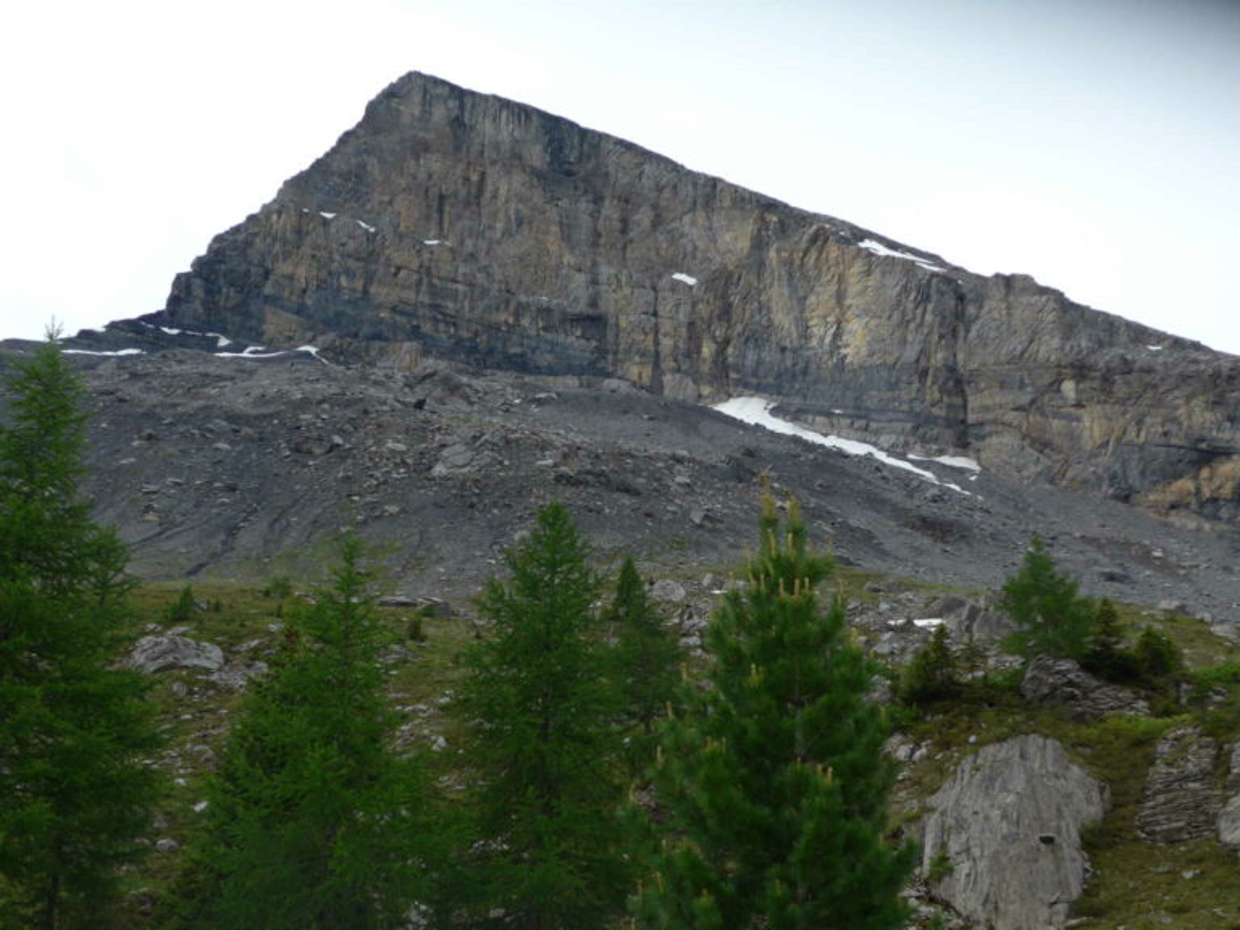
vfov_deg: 28.0
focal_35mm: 52
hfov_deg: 36.8
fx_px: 1863
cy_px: 465
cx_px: 620
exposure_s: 1/320
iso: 80
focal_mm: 10.7
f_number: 3.3
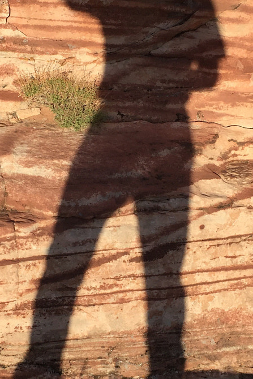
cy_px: 214
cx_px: 99
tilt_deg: -21.8
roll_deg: +2.4
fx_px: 759
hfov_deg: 18.9
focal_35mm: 72
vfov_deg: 28.0
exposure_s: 1/1883
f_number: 2.2
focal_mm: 4.15
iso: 32
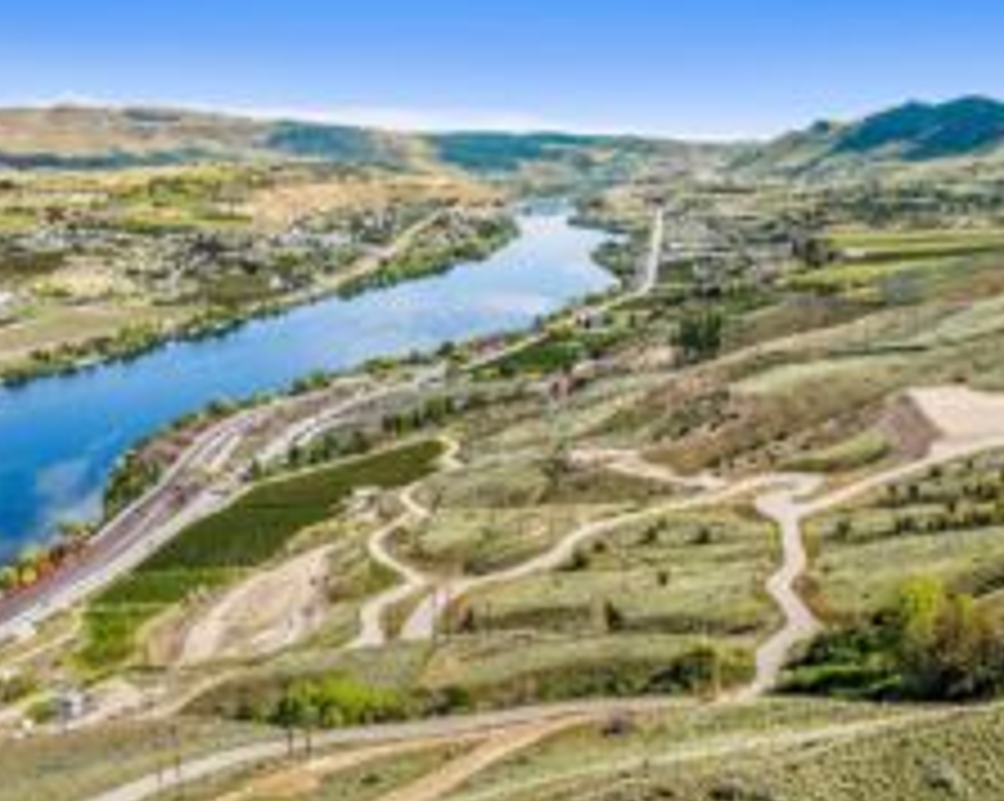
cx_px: 504
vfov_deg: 39.5
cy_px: 544
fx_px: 1098
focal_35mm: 37
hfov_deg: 49.1
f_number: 2.8
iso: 100
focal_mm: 8.38
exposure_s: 1/2000
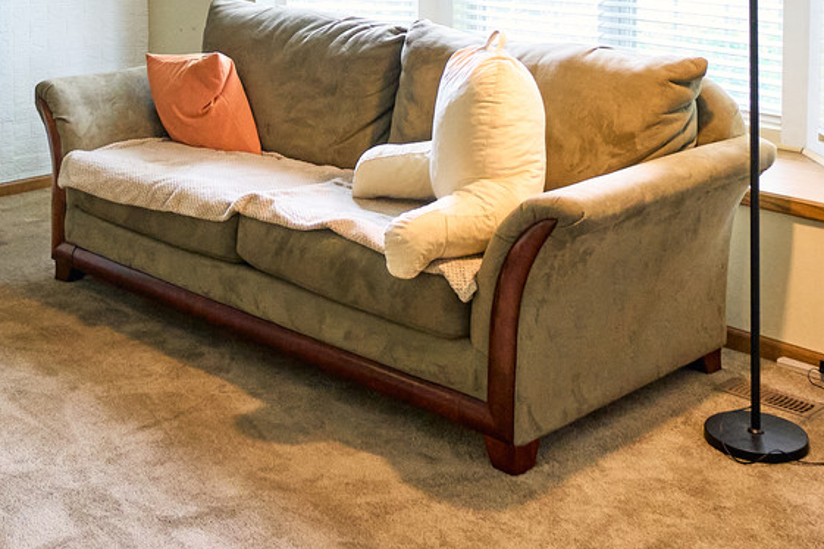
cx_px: 261
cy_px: -79
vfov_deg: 24.0
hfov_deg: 37.7
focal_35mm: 52
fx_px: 1190
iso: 1000
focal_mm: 12
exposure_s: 1/50
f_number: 3.5
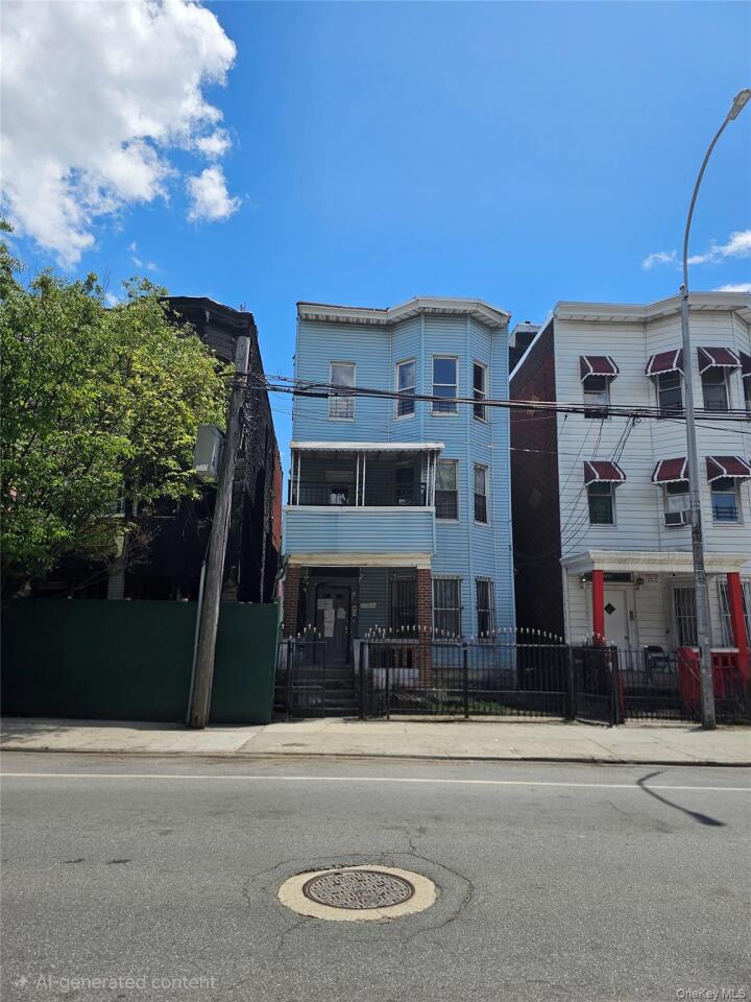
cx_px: 376
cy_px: 501
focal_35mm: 23
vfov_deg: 73.9
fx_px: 665
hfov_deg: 58.9
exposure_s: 1/1000
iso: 10
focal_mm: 6.3
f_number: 1.7
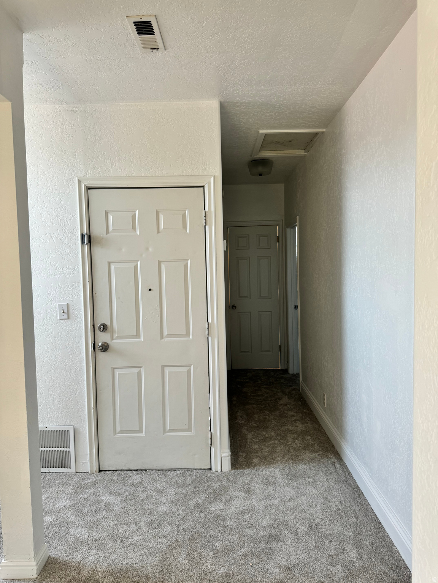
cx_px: 219
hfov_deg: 56.8
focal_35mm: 24
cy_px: 292
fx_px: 405
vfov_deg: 71.6
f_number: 1.78
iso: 125
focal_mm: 6.76
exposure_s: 1/121
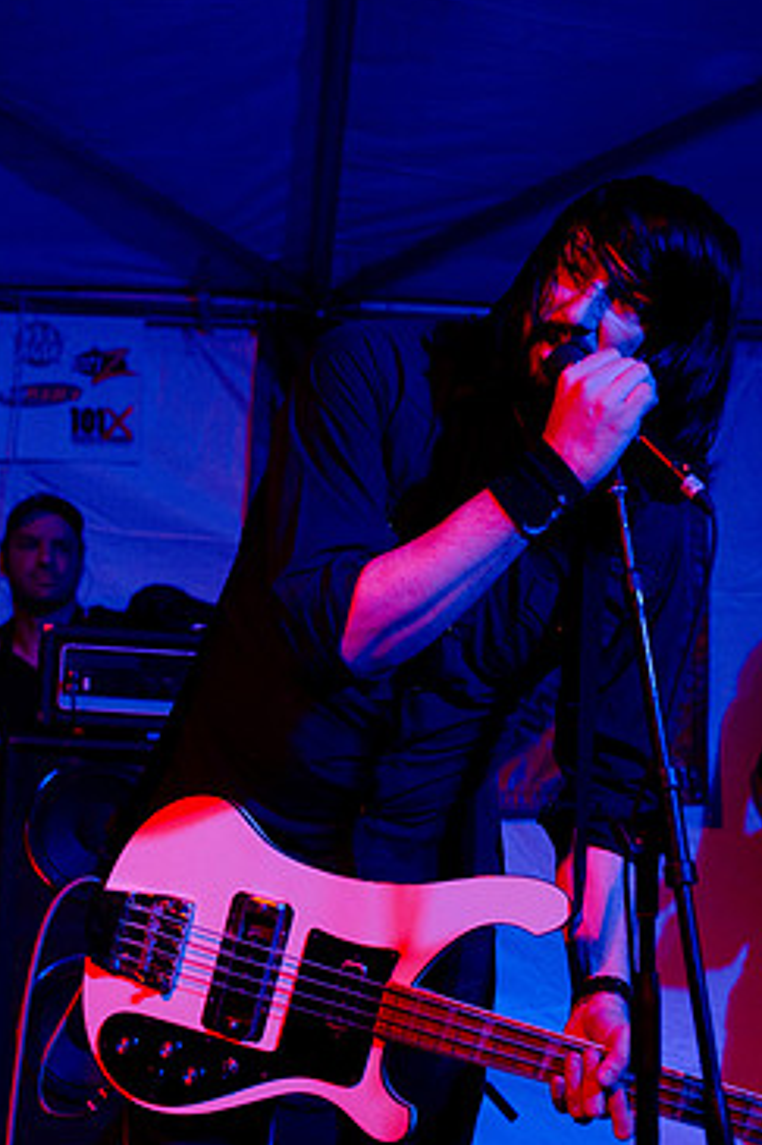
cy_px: 631
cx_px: 452
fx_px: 2053
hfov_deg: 21.0
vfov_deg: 31.1
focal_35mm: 65
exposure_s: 1/160
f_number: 2.8
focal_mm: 35
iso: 1250
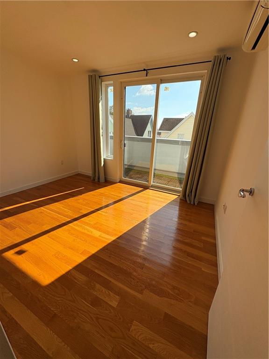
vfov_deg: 102.1
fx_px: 145
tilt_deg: -18.1
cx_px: 134
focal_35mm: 14
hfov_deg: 85.7
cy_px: 180
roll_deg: -1.9
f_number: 2.2
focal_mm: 2.22
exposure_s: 1/1063
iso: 50
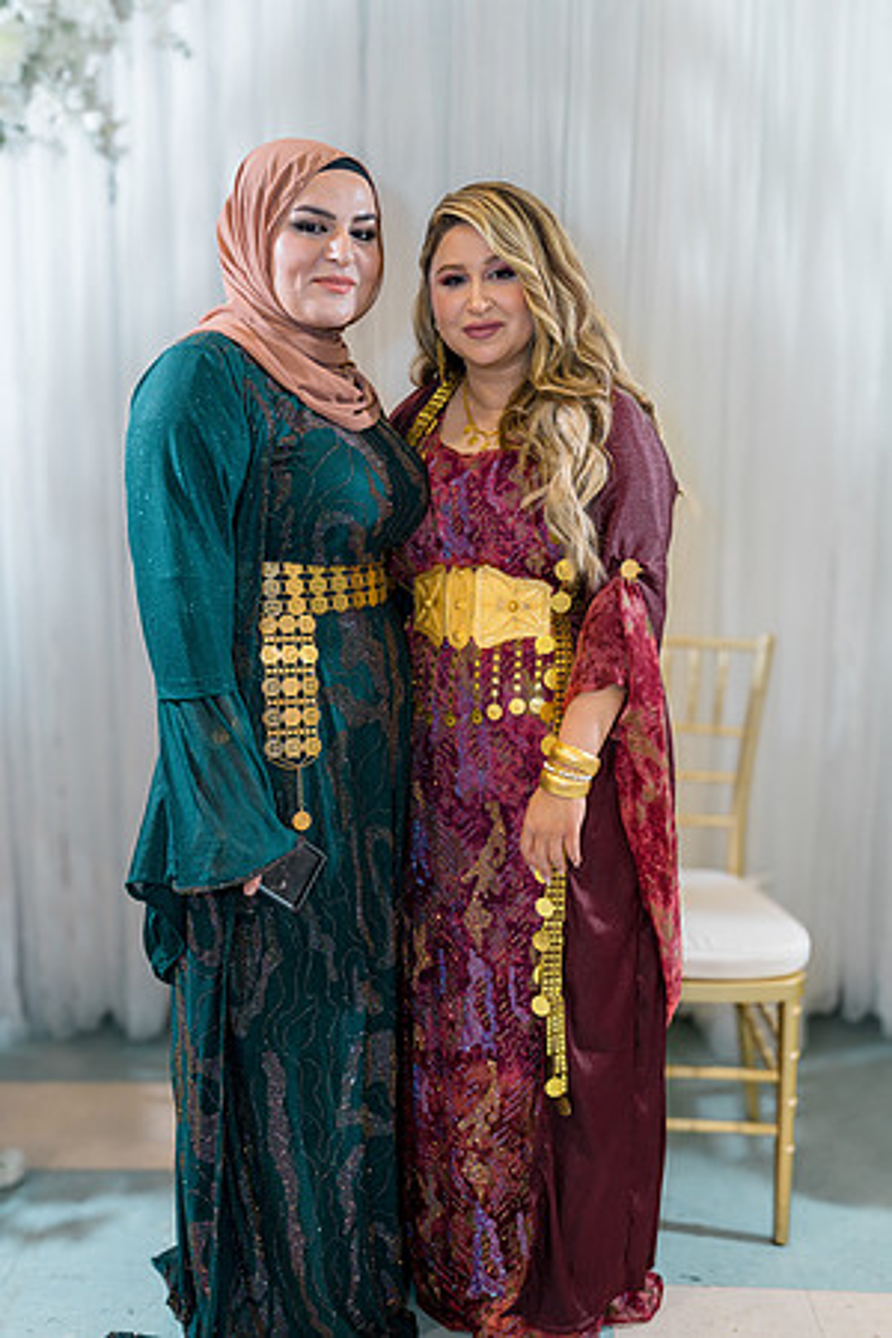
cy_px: 669
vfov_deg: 49.6
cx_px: 446
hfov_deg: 34.2
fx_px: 1449
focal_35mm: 39
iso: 640
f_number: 2.8
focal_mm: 39
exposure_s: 1/160
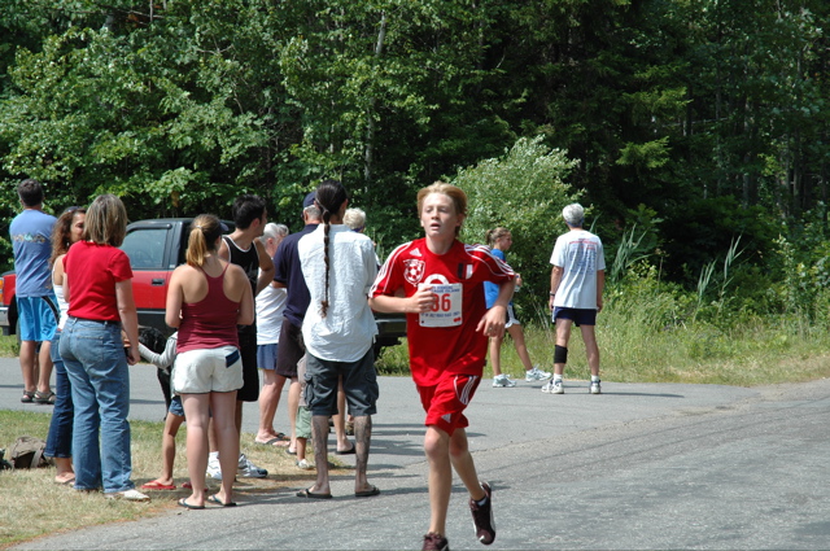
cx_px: 415
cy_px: 276
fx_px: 2418
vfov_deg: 13.0
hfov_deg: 19.5
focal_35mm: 105
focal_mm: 70
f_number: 8
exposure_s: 1/250
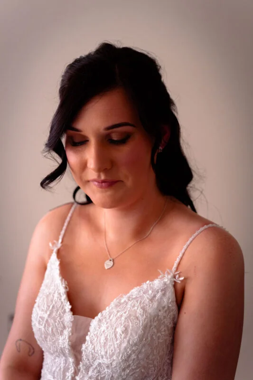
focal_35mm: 59
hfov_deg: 23.0
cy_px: 190
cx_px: 126
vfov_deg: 33.9
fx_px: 622
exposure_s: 1/200
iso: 1000
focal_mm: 59
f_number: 3.2
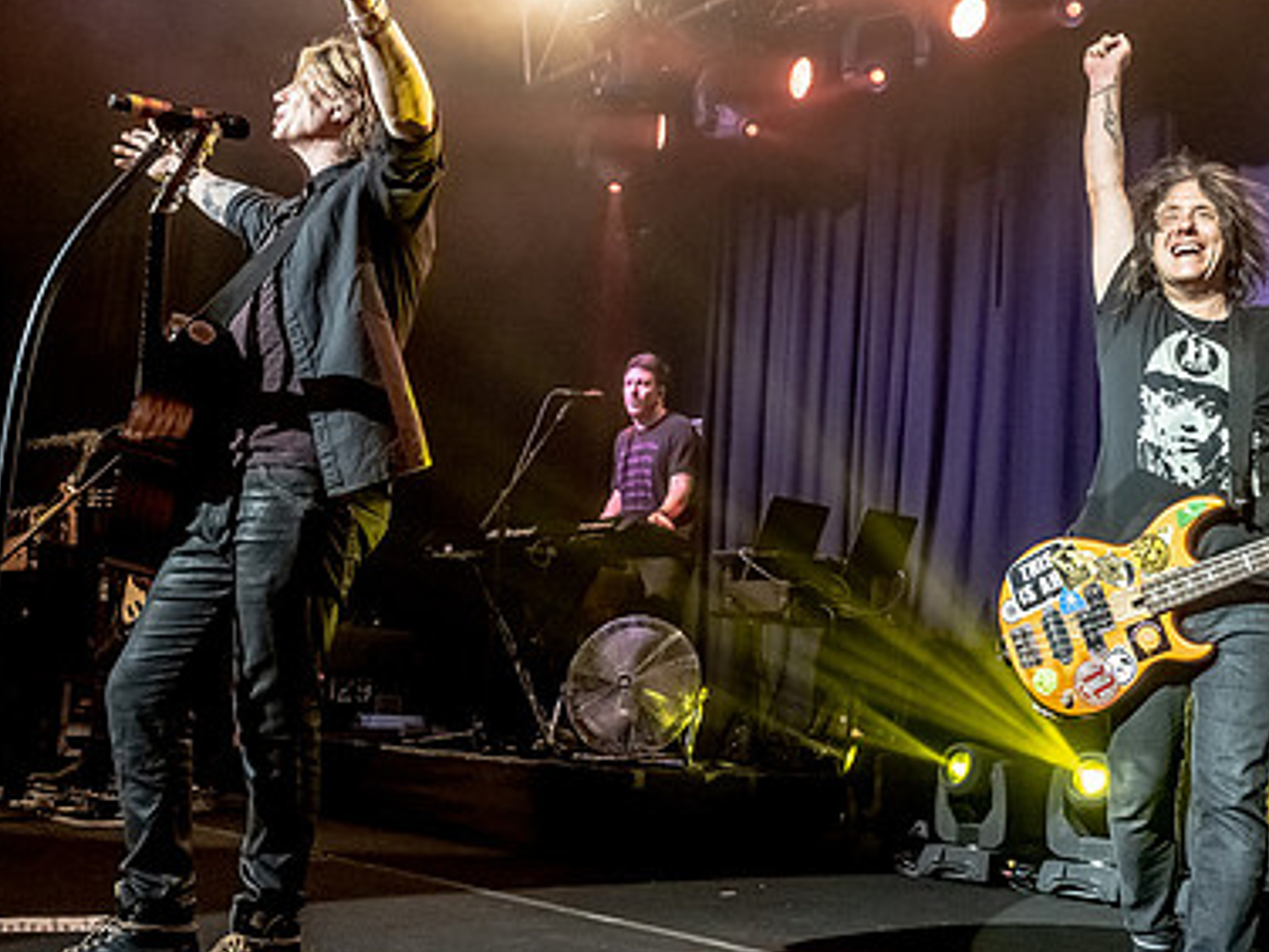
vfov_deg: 38.7
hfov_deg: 49.8
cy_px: 495
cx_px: 766
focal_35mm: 37
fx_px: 1356
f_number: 3.5
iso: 1600
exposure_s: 1/200
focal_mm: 12
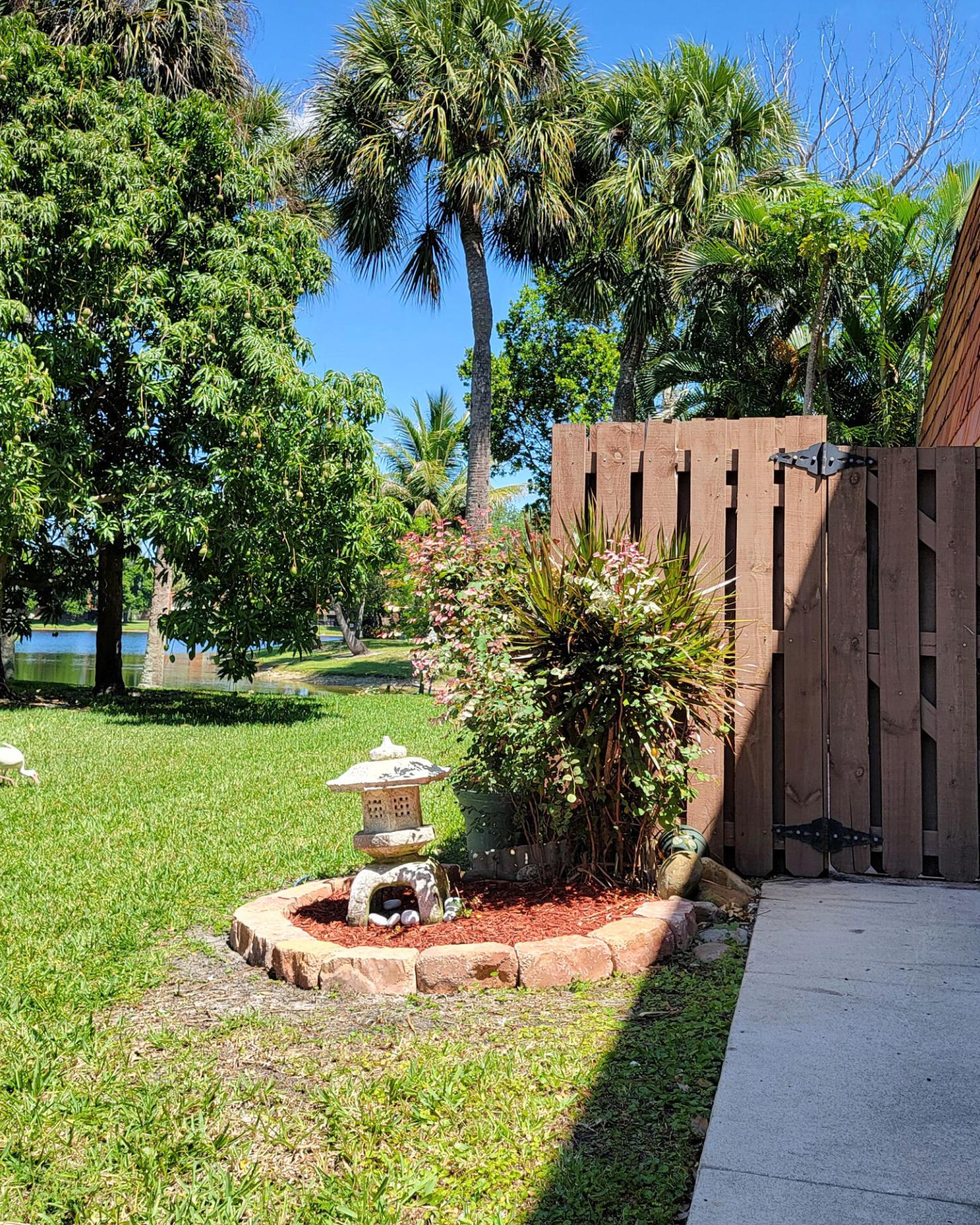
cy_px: 511
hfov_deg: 40.0
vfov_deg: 48.9
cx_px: 398
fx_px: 1341
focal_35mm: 37
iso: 16
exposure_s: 1/475
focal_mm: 6.7
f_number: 1.8
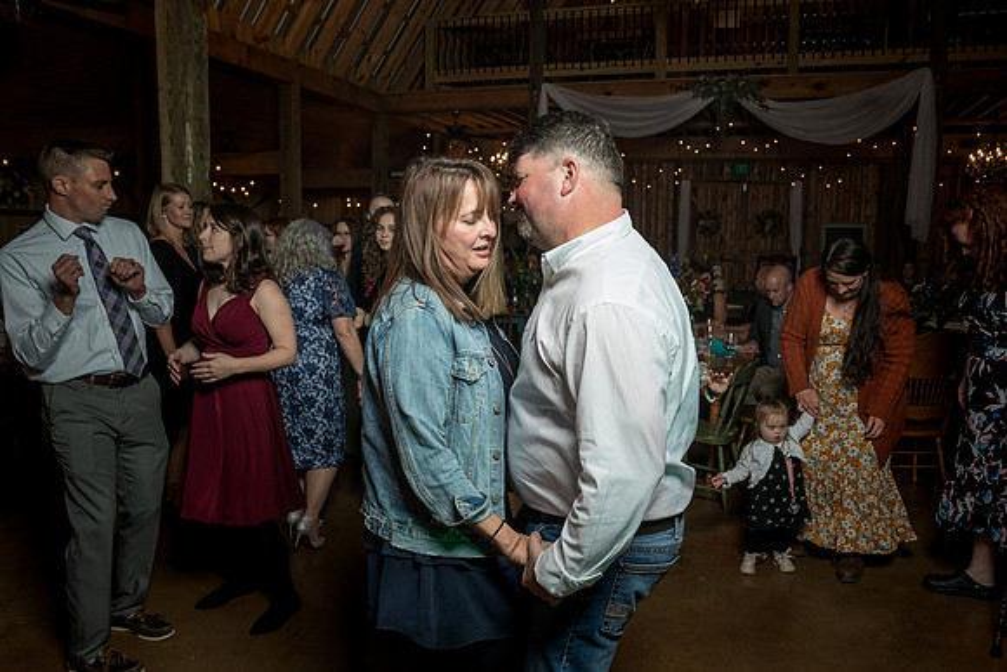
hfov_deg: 67.6
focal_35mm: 27
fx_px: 750
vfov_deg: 48.2
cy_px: 353
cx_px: 552
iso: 2000
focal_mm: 24
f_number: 5.6
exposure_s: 1/200
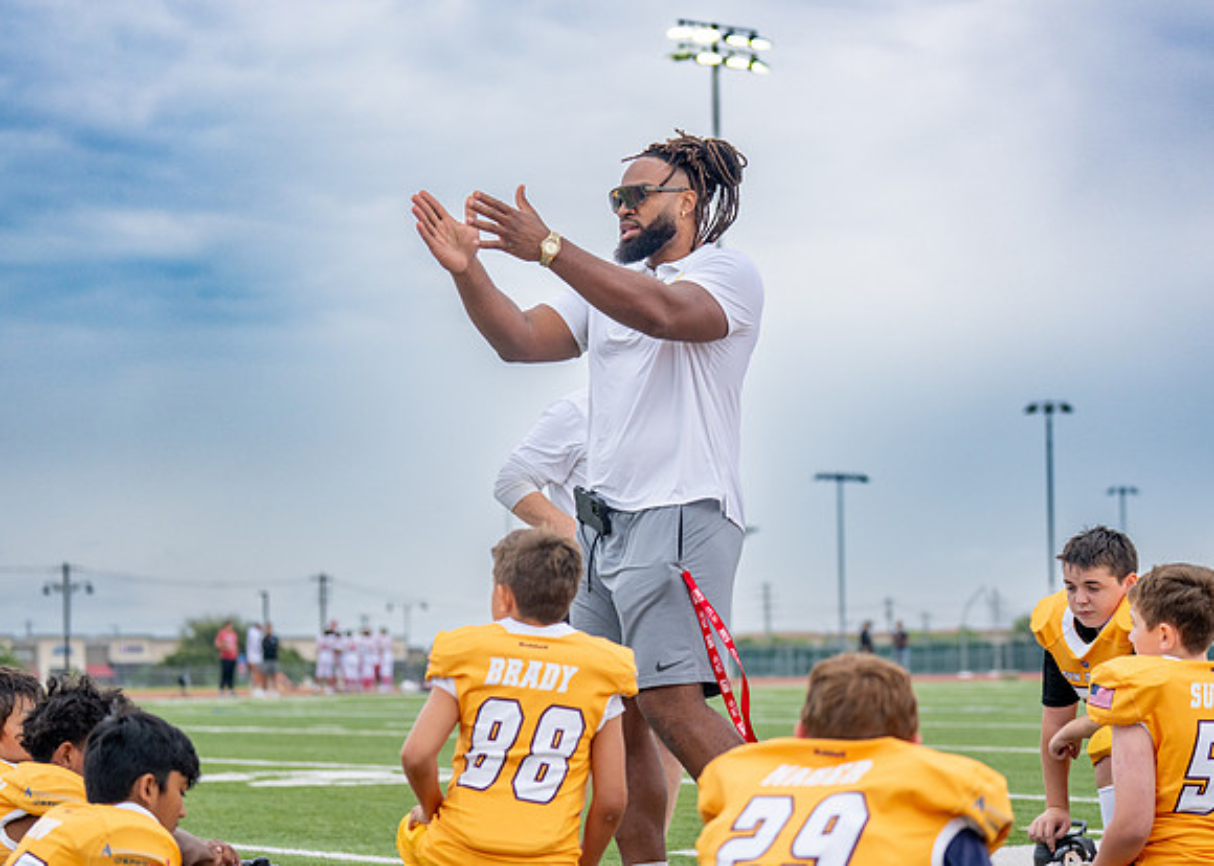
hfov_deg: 23.8
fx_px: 2885
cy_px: 441
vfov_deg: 17.1
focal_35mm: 84
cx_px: 635
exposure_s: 1/2000
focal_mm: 70
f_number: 2.8
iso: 320
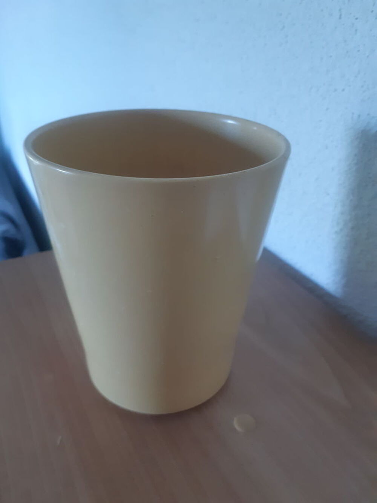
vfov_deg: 67.3
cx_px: 188
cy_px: 252
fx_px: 377
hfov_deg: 53.1
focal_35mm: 26
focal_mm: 3.93
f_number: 1.7
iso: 250
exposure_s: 1/50
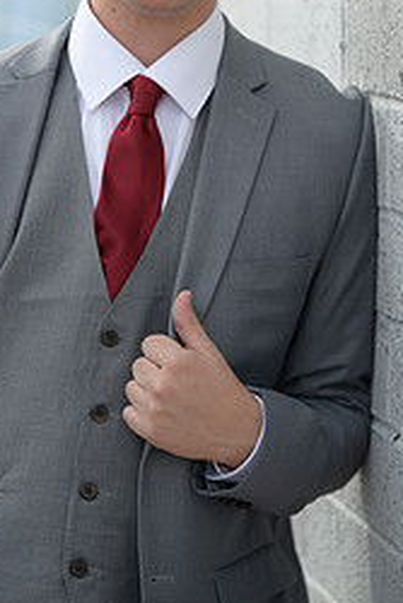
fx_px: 3018
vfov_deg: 11.4
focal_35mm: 180
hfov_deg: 7.6
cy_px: 121
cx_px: 113
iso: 250
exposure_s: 1/1250
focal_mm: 100
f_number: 2.8
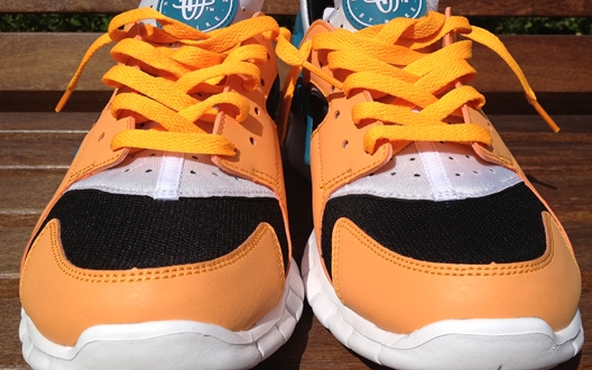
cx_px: 321
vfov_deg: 28.4
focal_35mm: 45
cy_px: 130
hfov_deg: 44.3
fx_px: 726
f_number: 2.4
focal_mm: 4.28
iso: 64
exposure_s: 1/3247
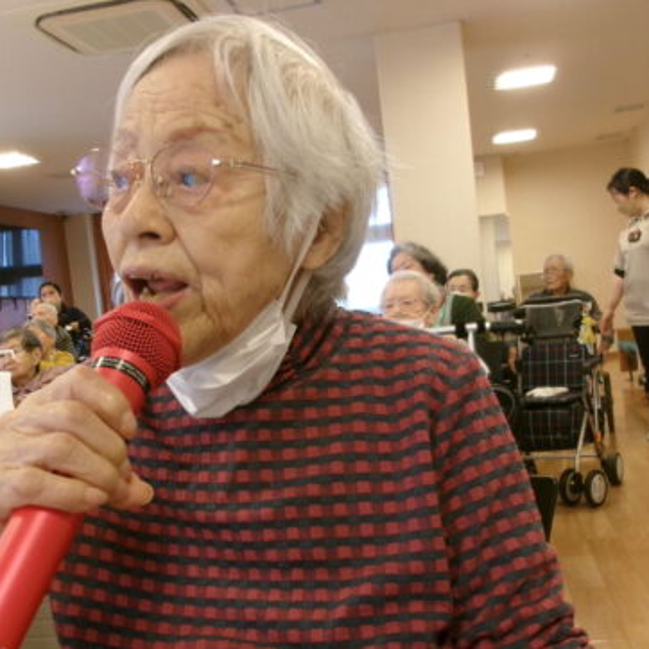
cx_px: 307
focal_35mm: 41
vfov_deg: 40.8
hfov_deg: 40.9
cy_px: 371
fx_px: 870
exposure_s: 1/34
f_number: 3.9
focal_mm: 5.1
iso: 229
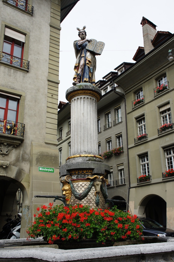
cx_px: 87
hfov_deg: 38.3
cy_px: 131
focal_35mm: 34
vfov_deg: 55.1
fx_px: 251
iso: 250
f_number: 11
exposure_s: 1/160
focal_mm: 23
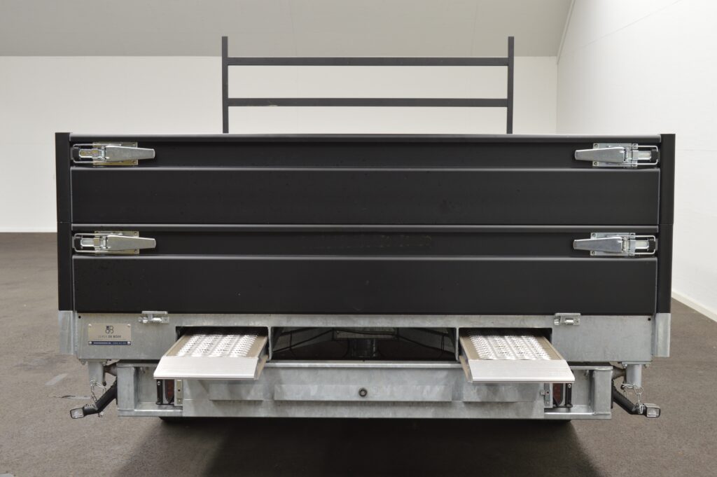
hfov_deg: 37.9
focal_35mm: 52
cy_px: 238
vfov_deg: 25.7
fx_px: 1045
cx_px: 358
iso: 100
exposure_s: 1/2.5
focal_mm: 35
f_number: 7.1
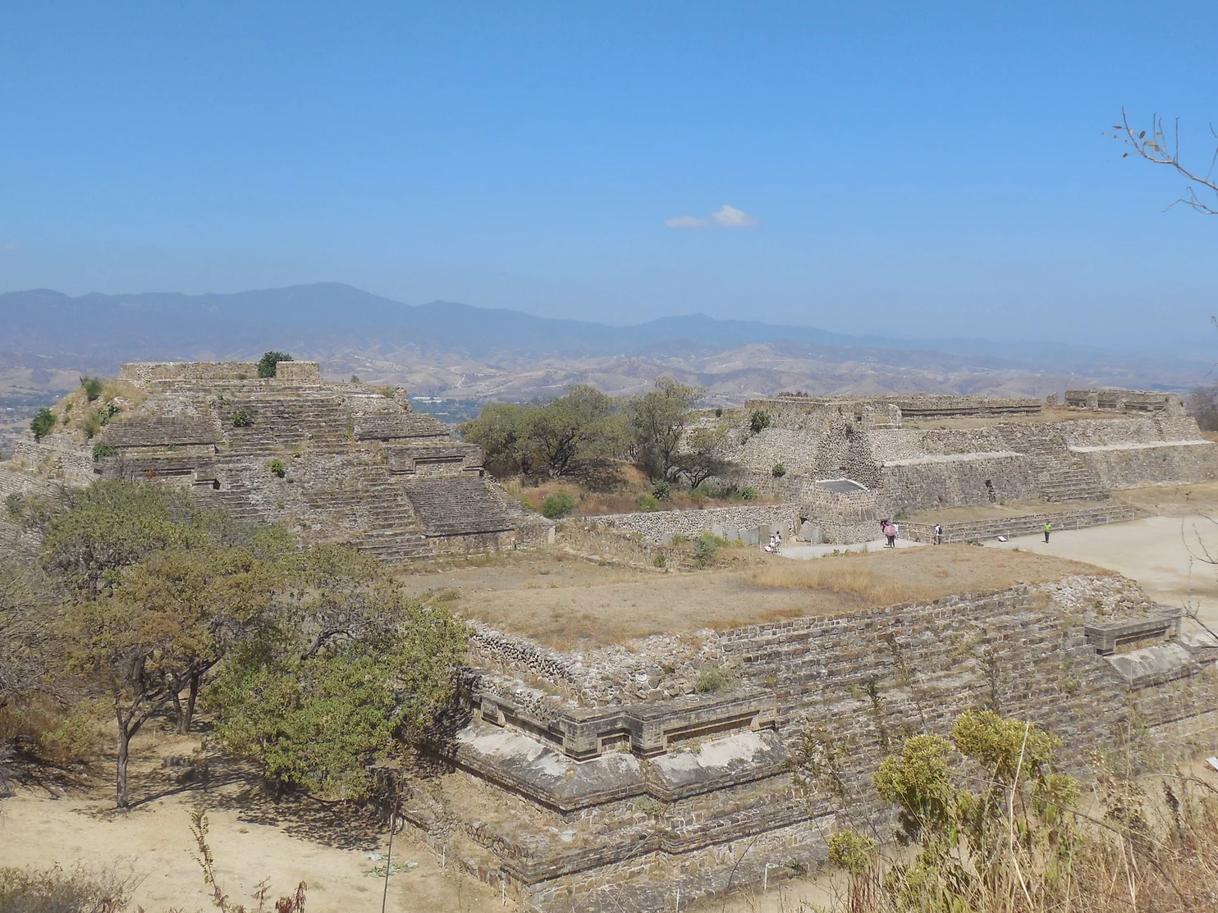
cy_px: 530
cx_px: 661
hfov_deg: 42.9
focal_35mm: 44
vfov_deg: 32.8
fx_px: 1548
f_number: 3.9
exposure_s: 1/1600
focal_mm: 6
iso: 125
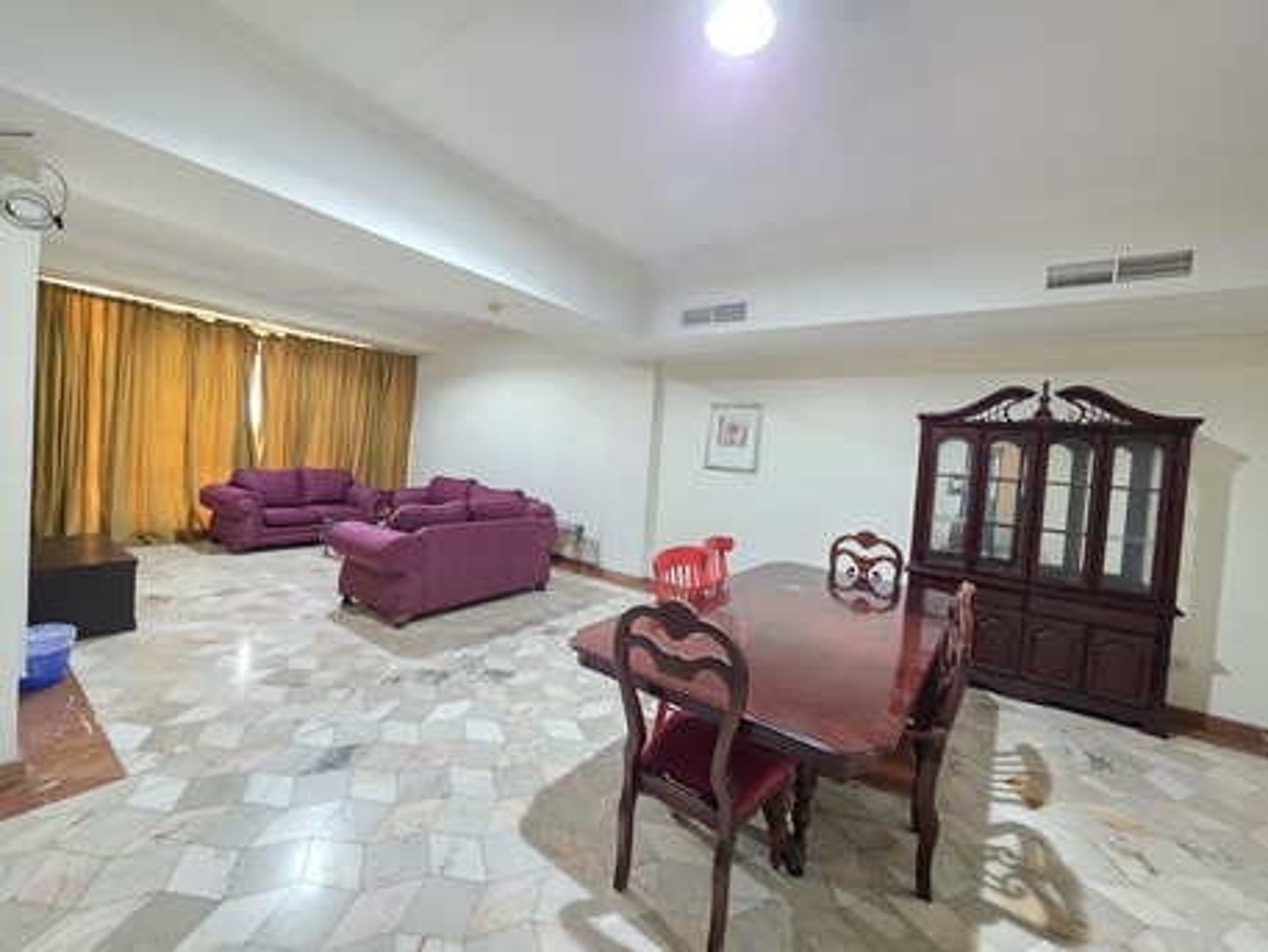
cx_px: 634
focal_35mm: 13
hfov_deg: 106.2
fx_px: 476
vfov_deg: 89.9
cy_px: 476
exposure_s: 1/50
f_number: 1.9
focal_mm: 2.2
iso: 640
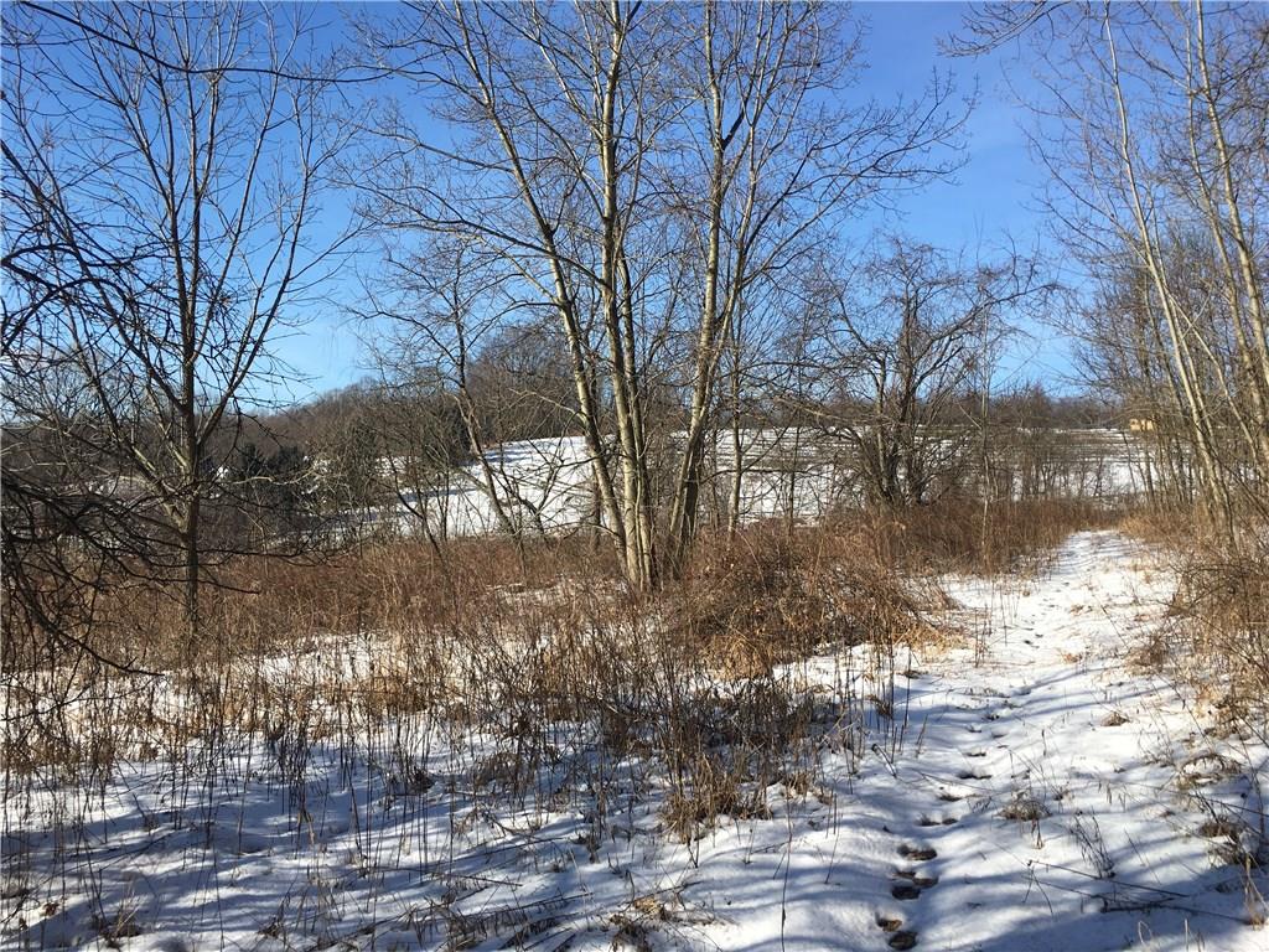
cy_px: 476
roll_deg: -3.3
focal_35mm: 29
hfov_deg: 61.7
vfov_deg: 48.2
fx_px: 1063
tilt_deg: +1.5
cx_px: 634
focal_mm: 4.15
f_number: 2.2
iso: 25
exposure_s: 1/1508
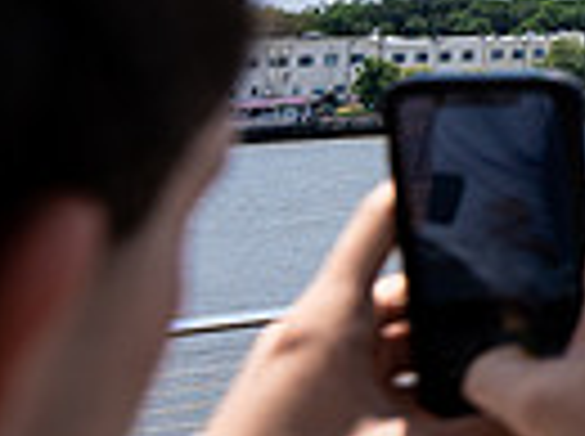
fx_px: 1130
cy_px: -217
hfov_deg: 15.4
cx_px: 1394
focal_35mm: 67
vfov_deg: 19.2
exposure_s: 1/2500
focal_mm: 14
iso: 125
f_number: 3.2
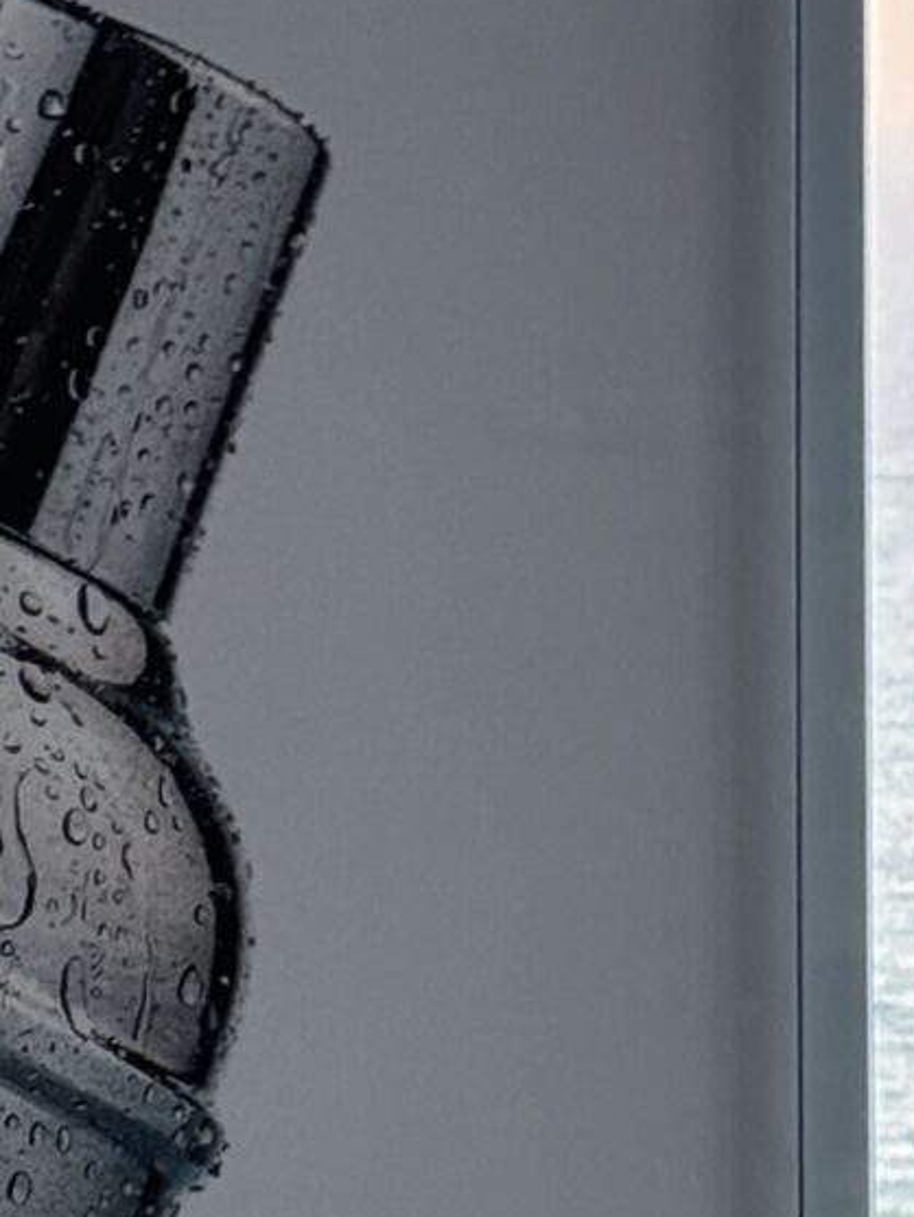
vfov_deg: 8.3
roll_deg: +0.3
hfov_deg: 6.2
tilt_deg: -4.1
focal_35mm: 239
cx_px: -385
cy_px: 739
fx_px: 8411
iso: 25
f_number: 1.6
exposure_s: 1/100
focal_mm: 5.96
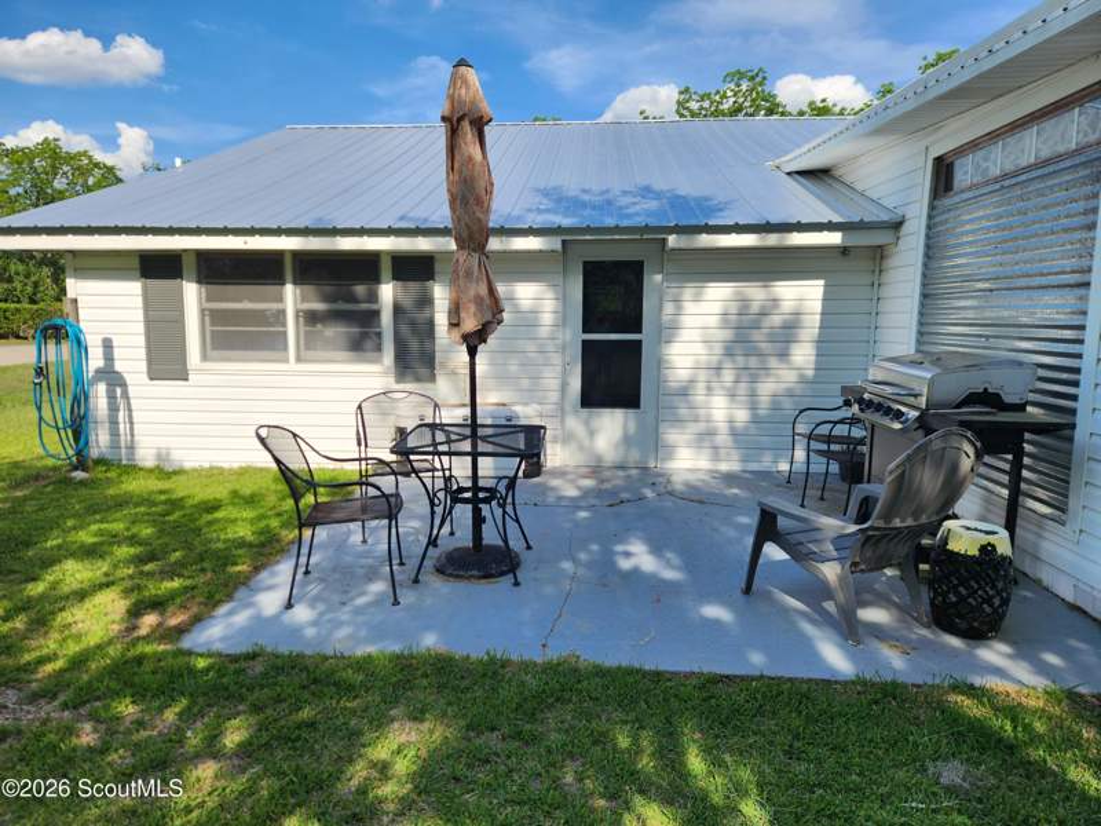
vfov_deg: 58.9
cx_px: 550
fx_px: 732
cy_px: 413
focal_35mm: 23
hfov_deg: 73.9
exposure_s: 1/1804
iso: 20
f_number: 1.8
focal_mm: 5.4
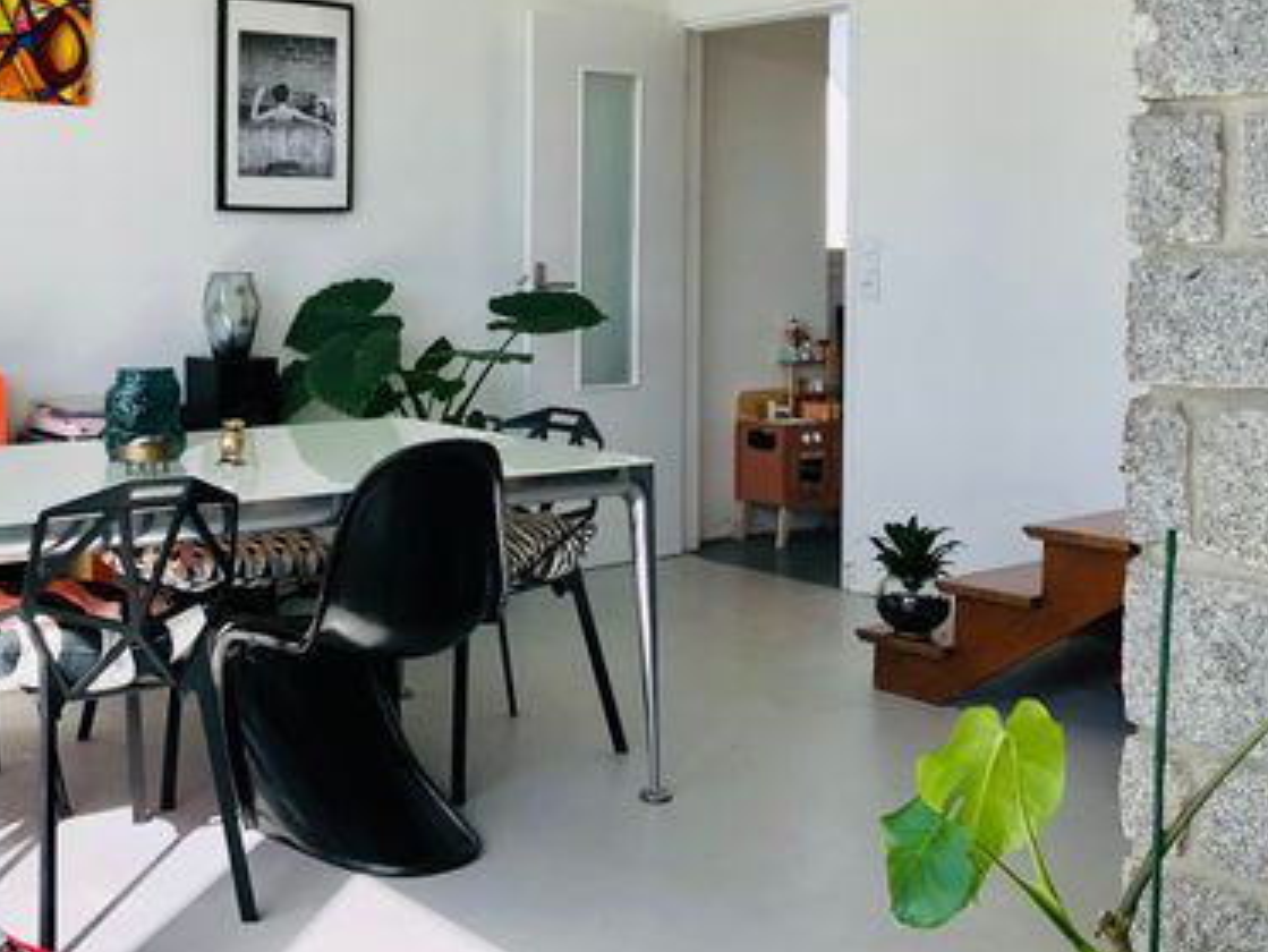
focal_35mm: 45
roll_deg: -1.9
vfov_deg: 31.7
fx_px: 1649
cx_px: 364
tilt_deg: +0.0
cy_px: 258
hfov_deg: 41.2
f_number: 1.8
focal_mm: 3.99
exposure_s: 1/440
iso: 20
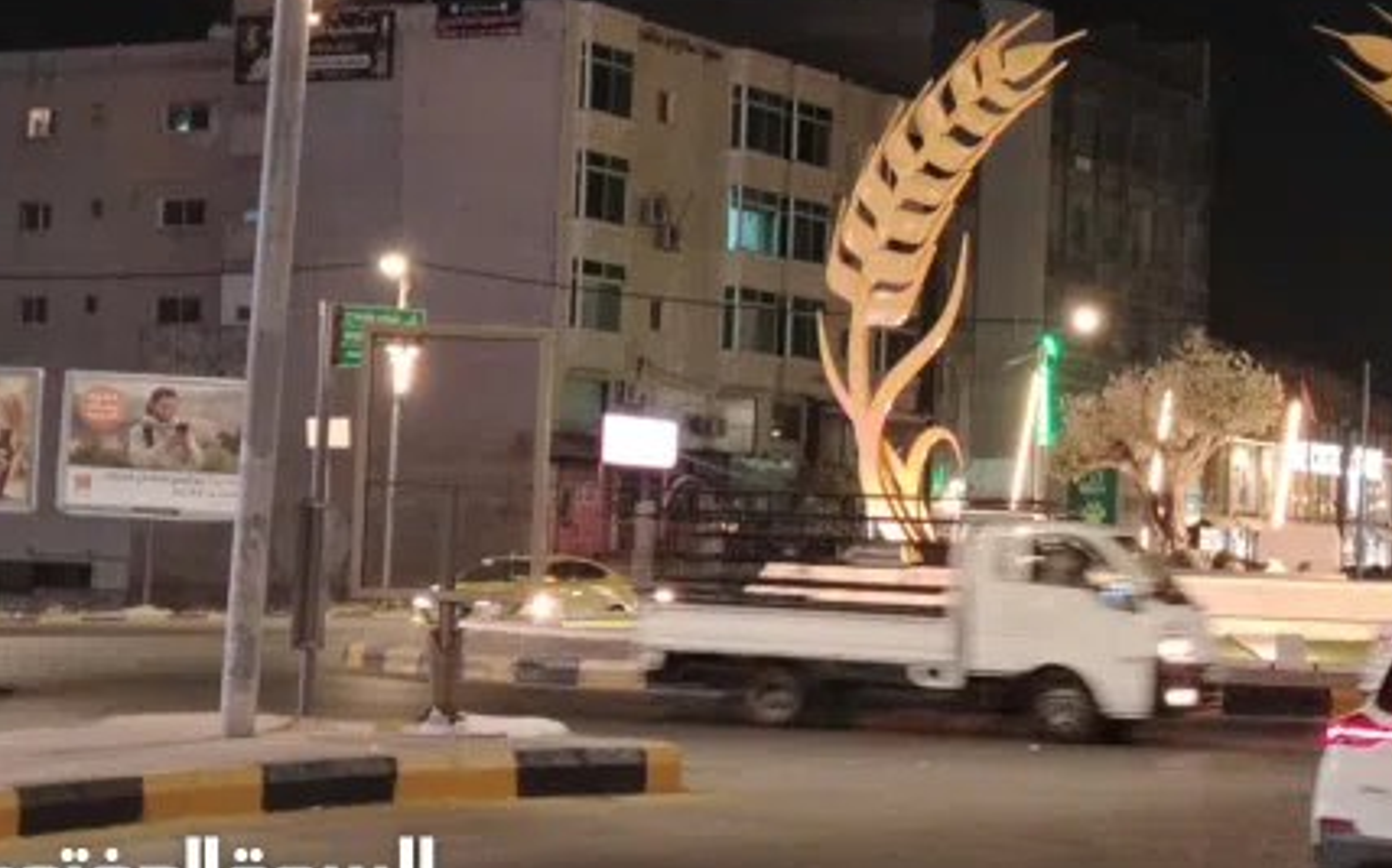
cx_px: 924
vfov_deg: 14.2
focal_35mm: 92
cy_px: 367
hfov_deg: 22.5
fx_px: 3488
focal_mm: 5.25
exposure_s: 1/30
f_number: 1.75
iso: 1328
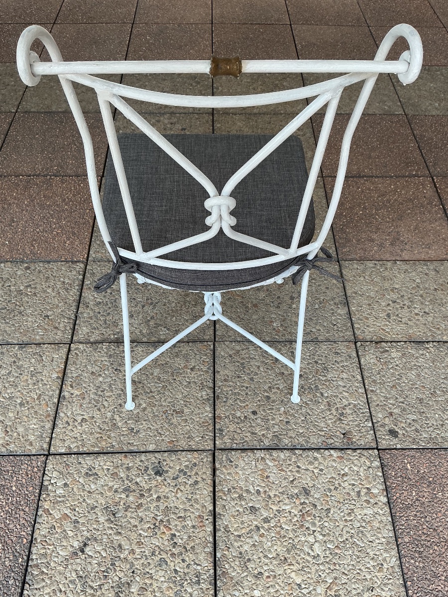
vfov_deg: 61.7
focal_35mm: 29
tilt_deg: -52.8
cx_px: 224
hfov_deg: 48.2
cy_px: 298
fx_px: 500
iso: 20
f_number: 1.8
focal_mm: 3
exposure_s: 1/100
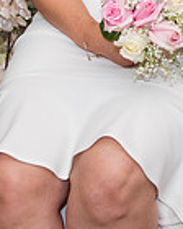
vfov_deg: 9.3
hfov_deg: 7.6
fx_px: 1381
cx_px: 171
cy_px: -93
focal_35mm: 204
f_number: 4.5
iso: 1600
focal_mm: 42
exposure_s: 1/125
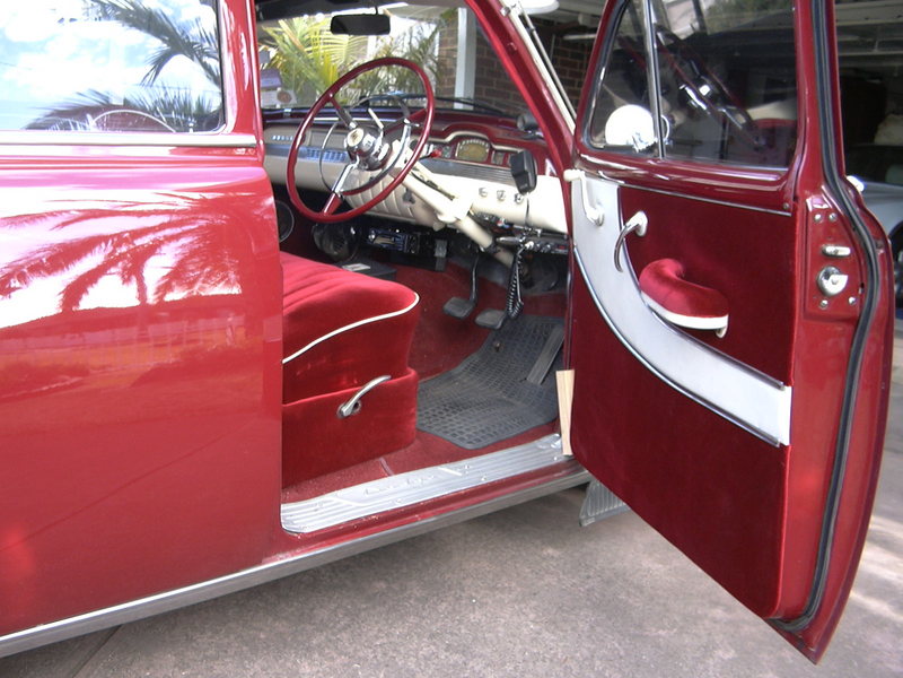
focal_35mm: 35
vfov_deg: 40.7
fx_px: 913
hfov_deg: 52.6
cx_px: 452
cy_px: 339
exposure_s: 1/50.1
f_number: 2.8
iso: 100
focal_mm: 5.4
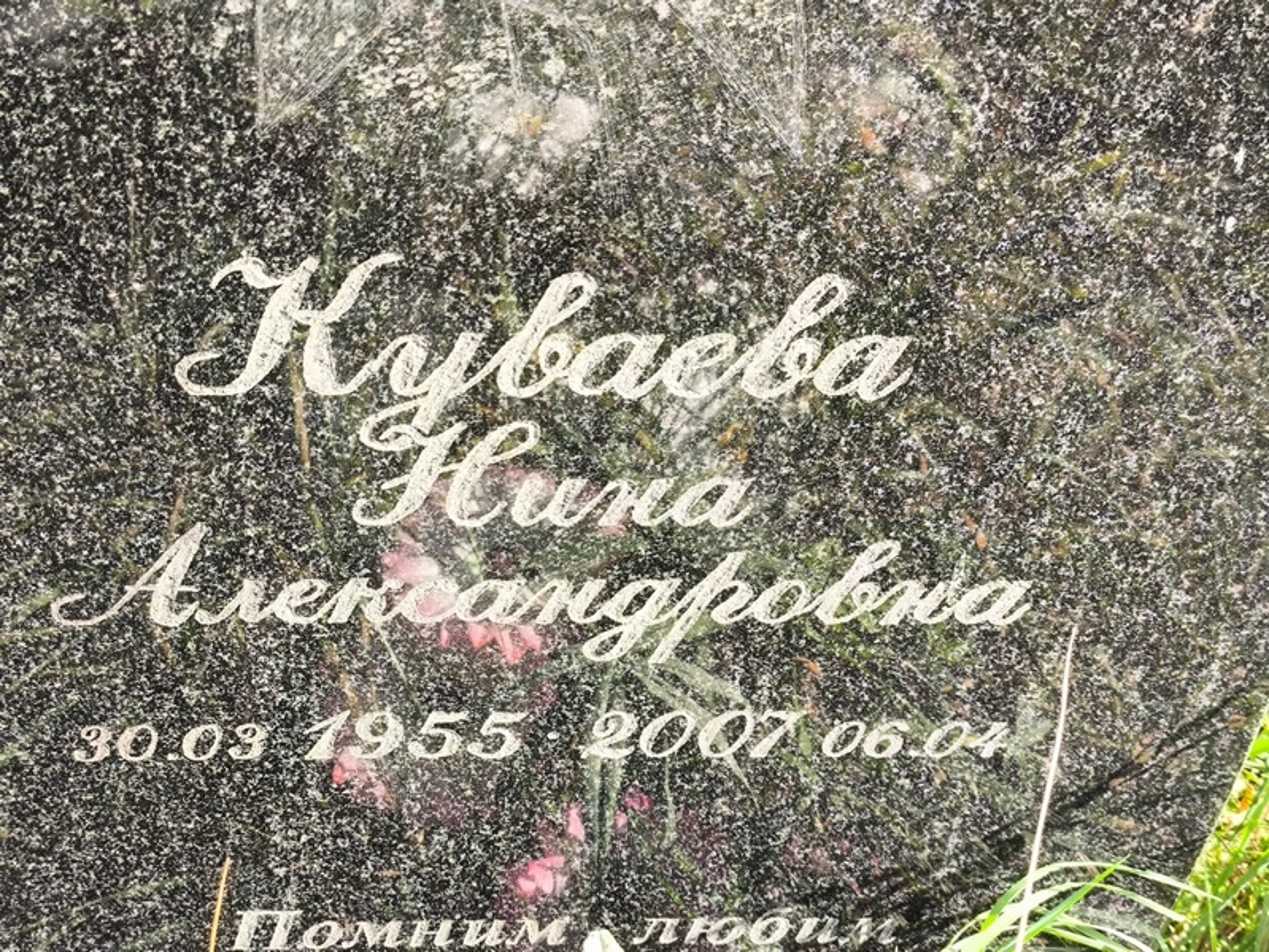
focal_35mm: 50
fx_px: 1834
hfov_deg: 38.2
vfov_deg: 29.1
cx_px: 634
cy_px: 476
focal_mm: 4.71
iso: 50
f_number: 1.7
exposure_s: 1/158
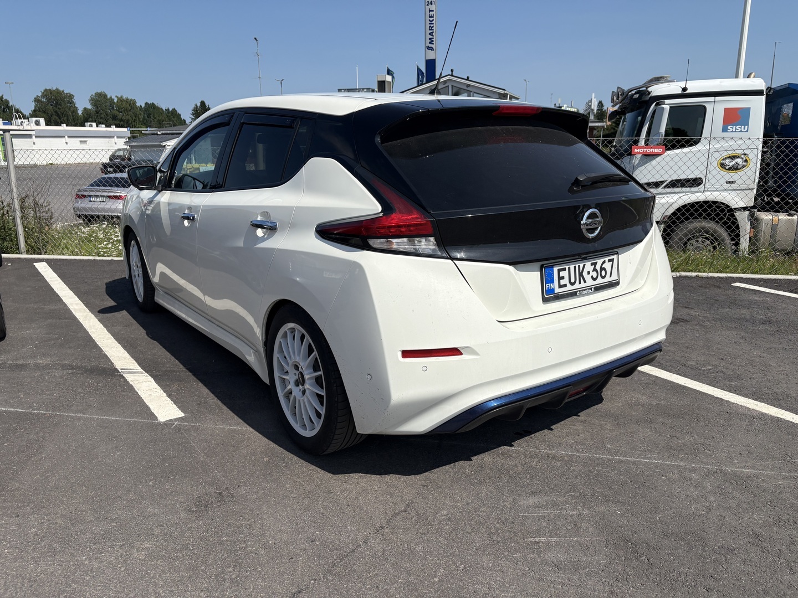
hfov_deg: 67.3
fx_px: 599
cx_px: 399
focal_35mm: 26
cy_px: 299
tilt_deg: -9.9
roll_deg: +2.6
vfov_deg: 53.1
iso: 50
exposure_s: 1/10101
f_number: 1.6
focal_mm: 5.96
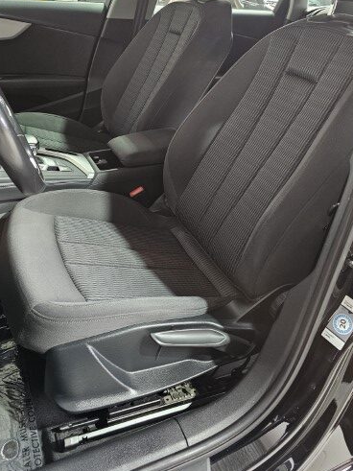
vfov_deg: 59.2
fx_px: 408
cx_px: 161
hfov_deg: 46.7
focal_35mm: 30
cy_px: 177
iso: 640
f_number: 1.7
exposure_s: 1/100
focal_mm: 6.3
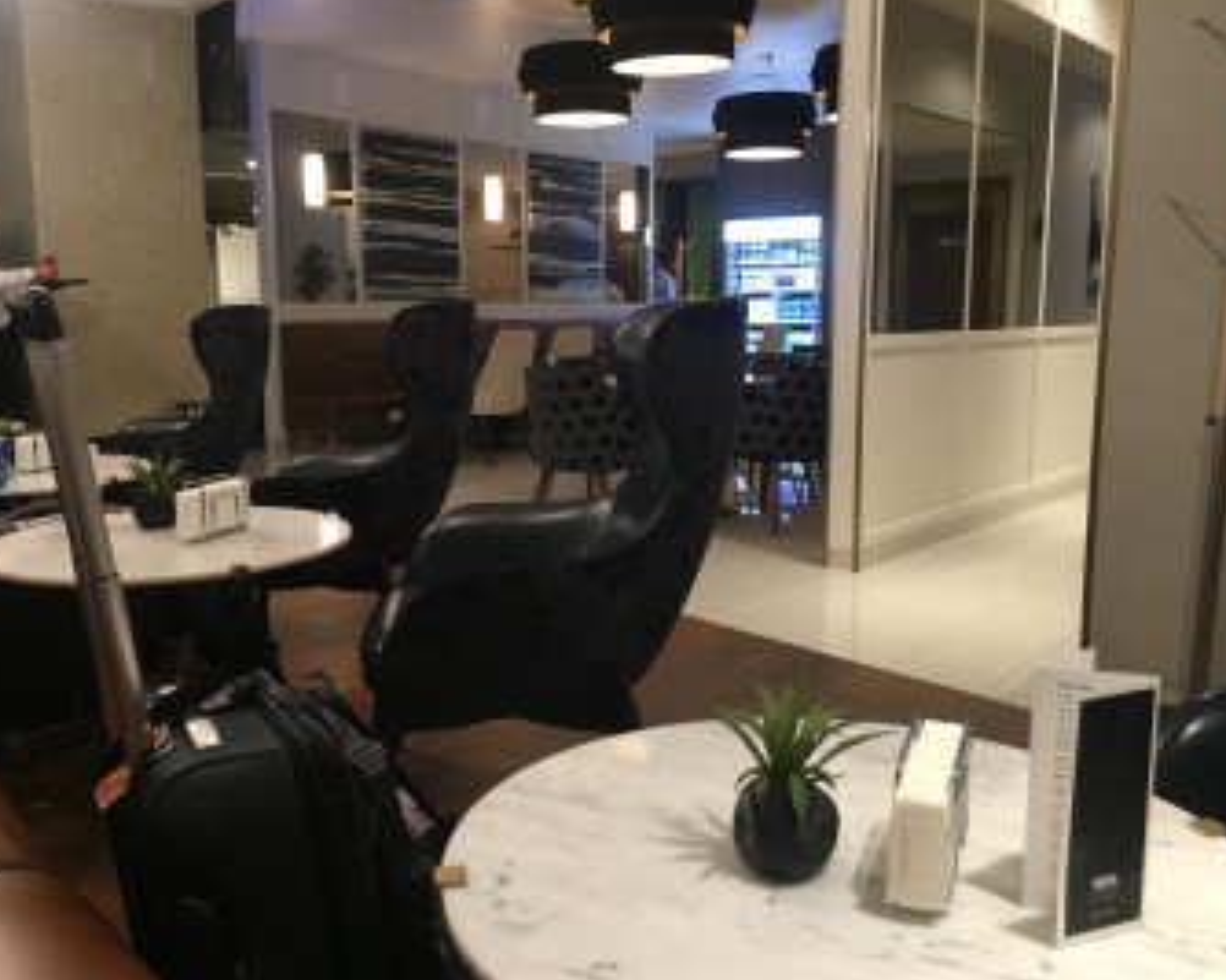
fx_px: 1125
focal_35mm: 31
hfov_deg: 57.2
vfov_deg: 47.1
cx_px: 584
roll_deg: +0.2
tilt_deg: -8.7
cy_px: 488
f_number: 2.2
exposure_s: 1/30
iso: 100
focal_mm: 4.15
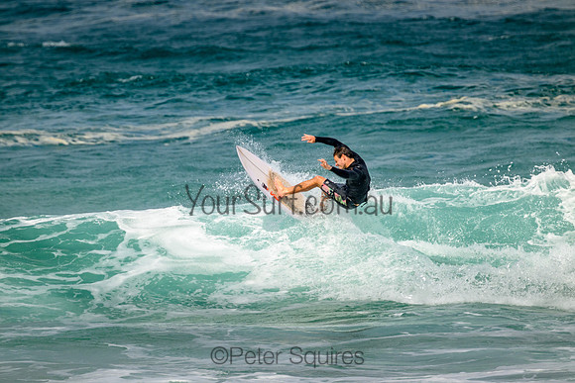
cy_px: 192
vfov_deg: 1.7
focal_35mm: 800
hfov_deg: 2.6
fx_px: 12780
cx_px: 288
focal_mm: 800
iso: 720
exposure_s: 1/2000
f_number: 11
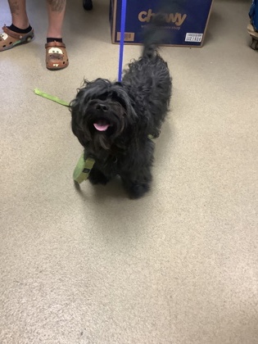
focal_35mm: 31
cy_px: 172
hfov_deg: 45.4
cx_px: 129
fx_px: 308
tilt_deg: -46.4
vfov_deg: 58.4
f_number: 2.4
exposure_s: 1/60
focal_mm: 3.3
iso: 160
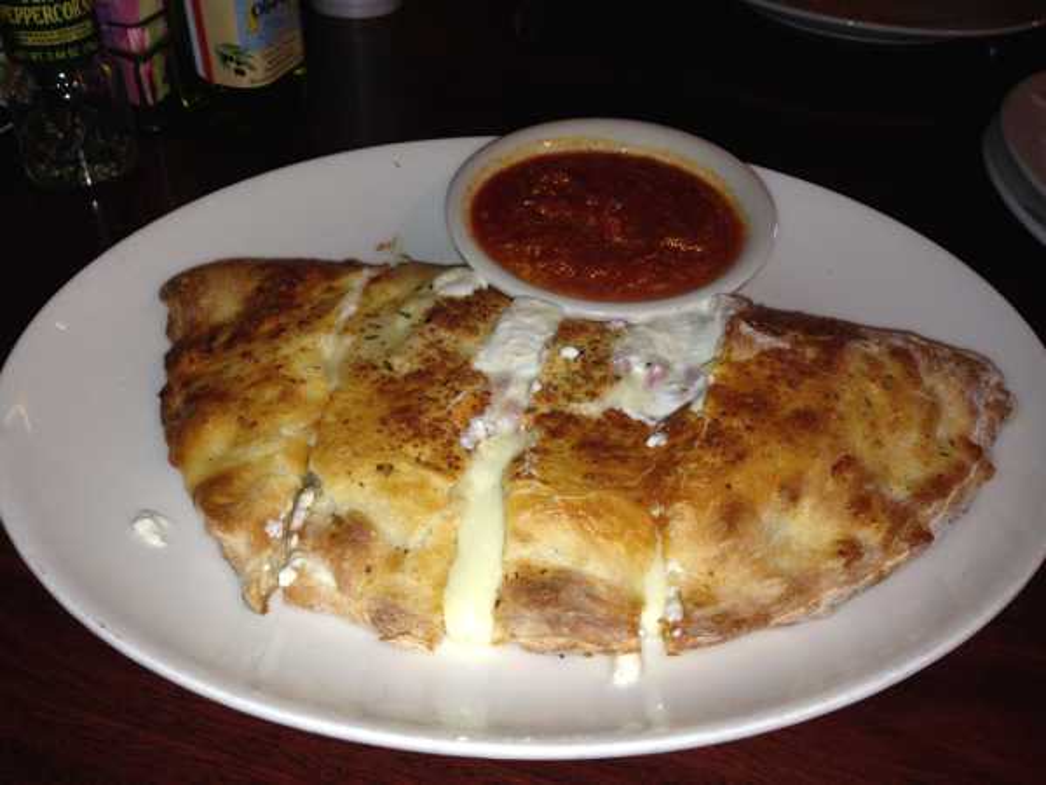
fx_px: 997
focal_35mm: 33
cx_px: 523
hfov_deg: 55.4
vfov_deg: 42.9
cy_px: 392
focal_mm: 4.12
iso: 50
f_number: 2.4
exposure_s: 1/52
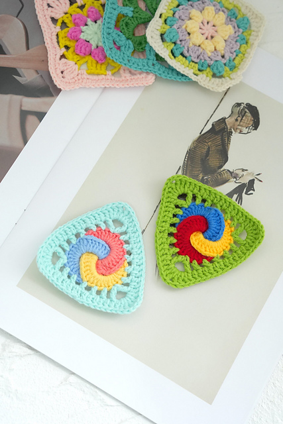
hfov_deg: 19.5
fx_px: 825
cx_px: 142
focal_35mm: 70
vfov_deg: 28.8
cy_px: 212
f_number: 5.6
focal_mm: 70
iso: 3200
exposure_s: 1/320
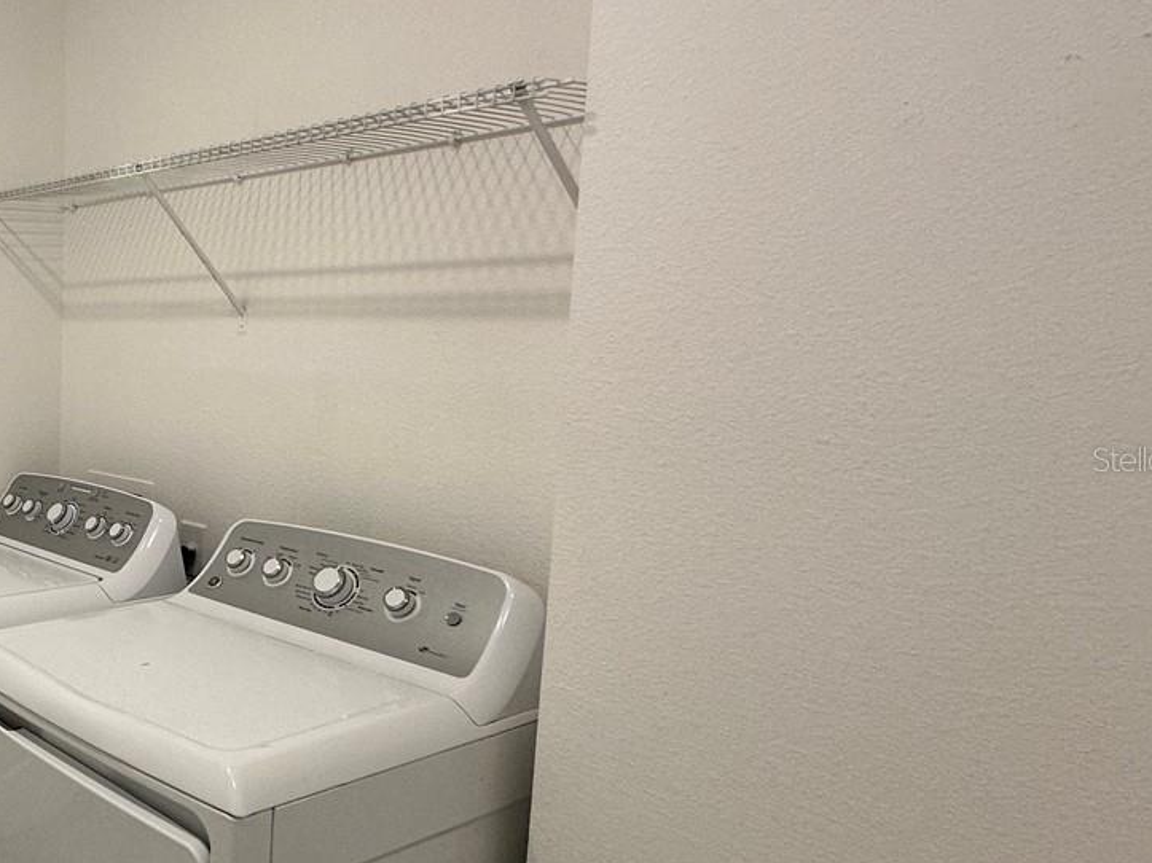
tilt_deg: -7.3
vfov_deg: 45.4
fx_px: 1031
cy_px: 459
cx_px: -32
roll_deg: -1.4
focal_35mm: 31
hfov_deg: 47.2
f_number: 2.2
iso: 125
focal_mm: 2.22
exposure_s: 1/120
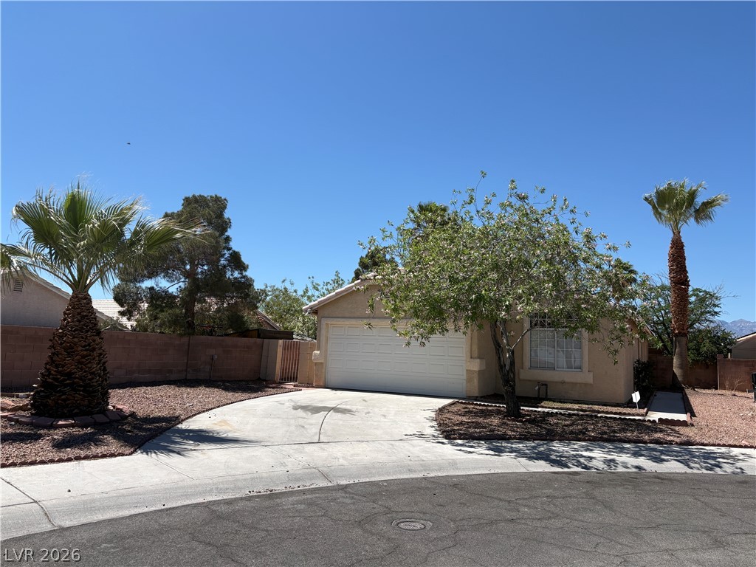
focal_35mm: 26
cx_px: 378
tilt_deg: +7.0
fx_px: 568
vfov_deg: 53.1
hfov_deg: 67.3
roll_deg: -1.4
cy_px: 284
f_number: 1.6
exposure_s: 1/4329
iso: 50
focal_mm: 5.96
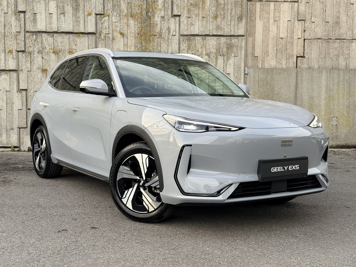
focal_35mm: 48
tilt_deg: -2.3
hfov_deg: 39.7
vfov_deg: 30.3
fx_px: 494
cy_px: 134
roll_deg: -0.1
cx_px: 178
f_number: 1.78
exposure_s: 1/129
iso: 50
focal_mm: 6.76
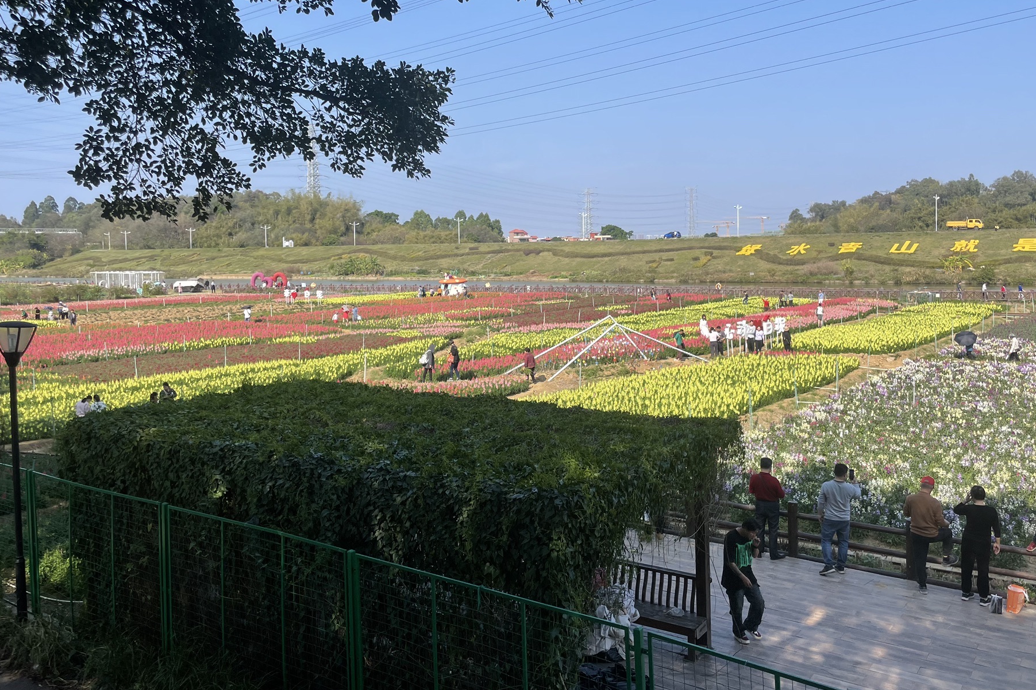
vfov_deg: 43.5
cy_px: 291
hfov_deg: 61.8
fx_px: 863
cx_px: 561
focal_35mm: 30
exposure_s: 1/2618
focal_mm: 4.2
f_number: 1.6
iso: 32
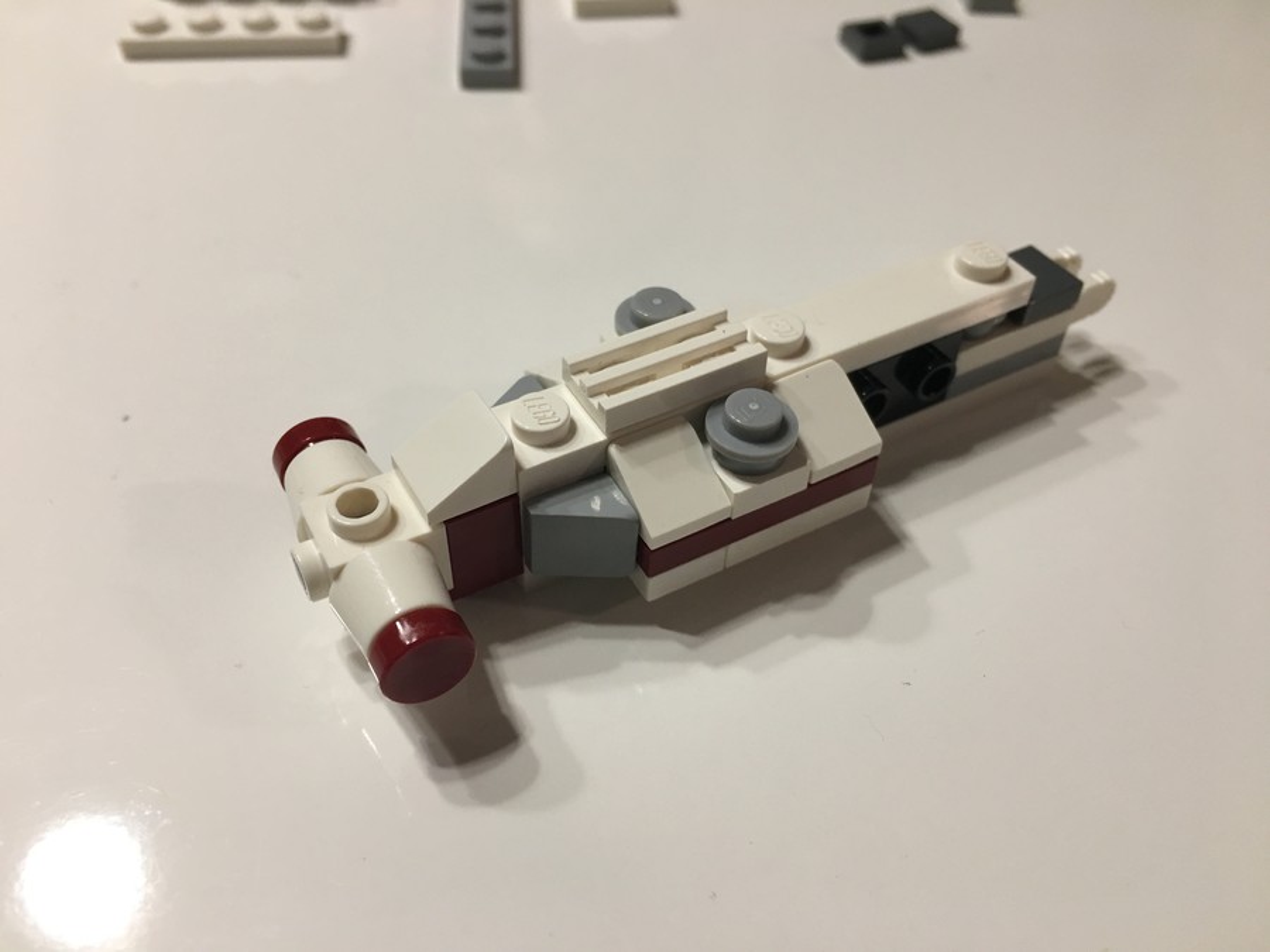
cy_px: 476
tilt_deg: -46.8
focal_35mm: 29
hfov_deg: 61.7
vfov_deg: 48.2
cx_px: 635
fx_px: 1064
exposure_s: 1/33
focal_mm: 4.15
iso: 125
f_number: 2.2
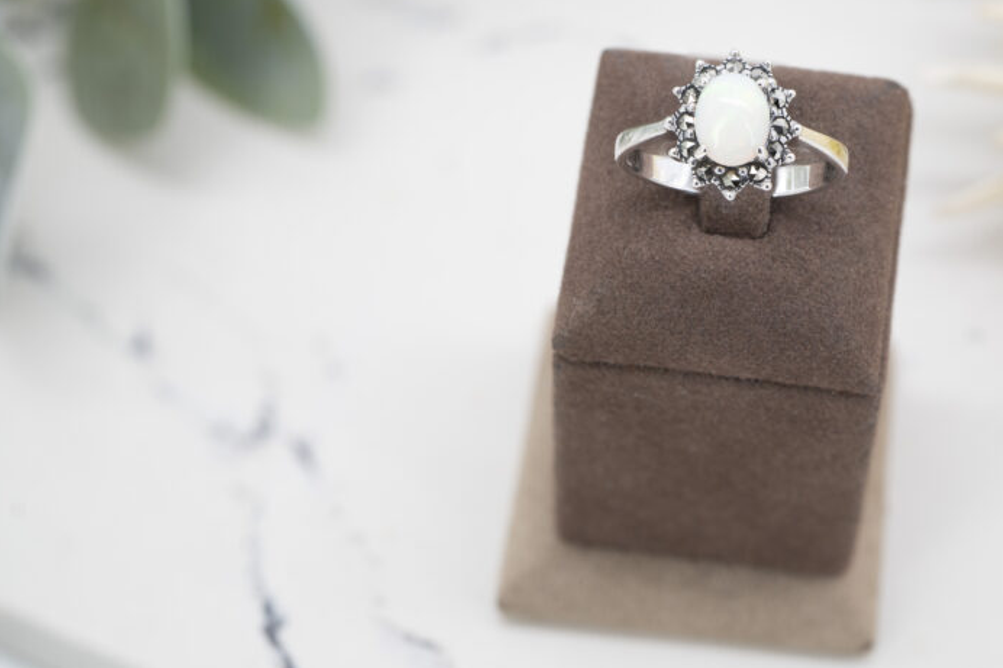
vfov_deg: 18.4
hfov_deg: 27.2
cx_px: 670
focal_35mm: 74
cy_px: 302
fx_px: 2061
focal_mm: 50
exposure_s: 1/100
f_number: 5.6
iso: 320
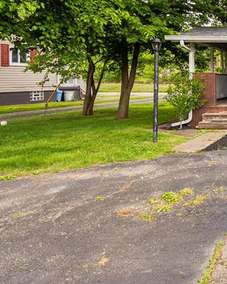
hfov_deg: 27.9
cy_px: 73
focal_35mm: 34
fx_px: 285
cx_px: 346
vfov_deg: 50.7
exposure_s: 1/125
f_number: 11
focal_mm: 14
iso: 50
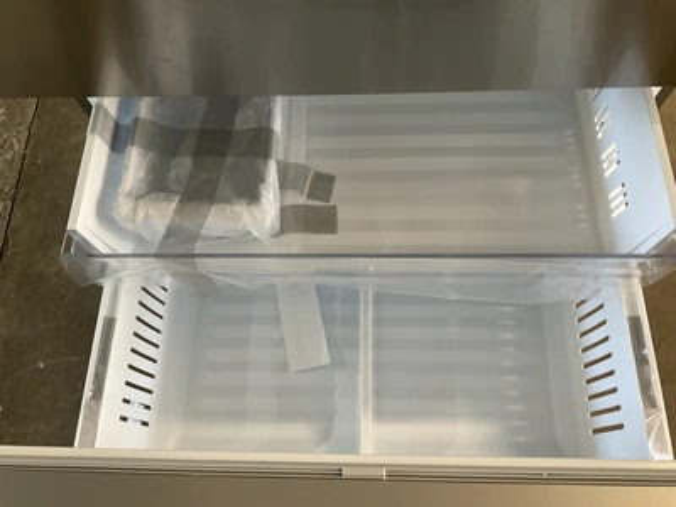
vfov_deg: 48.2
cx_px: 338
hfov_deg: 61.7
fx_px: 566
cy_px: 254
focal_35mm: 29
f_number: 1.8
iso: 100
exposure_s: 1/60
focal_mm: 3
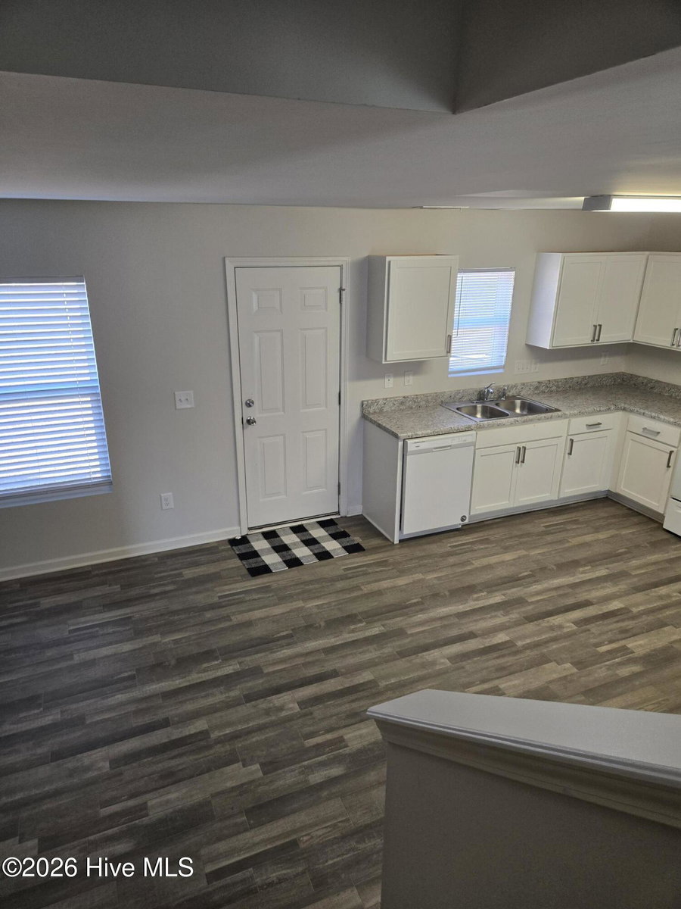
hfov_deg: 58.9
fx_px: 603
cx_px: 340
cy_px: 454
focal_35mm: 23
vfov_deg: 73.9
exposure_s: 1/120
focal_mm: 5.4
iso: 125
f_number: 1.8
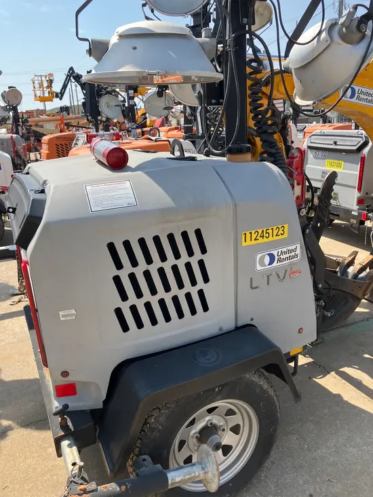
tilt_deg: -15.5
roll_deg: +4.7
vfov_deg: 63.4
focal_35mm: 28
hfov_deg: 49.8
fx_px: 402
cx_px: 186
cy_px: 248
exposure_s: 1/852
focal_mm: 3.99
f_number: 1.8
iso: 32
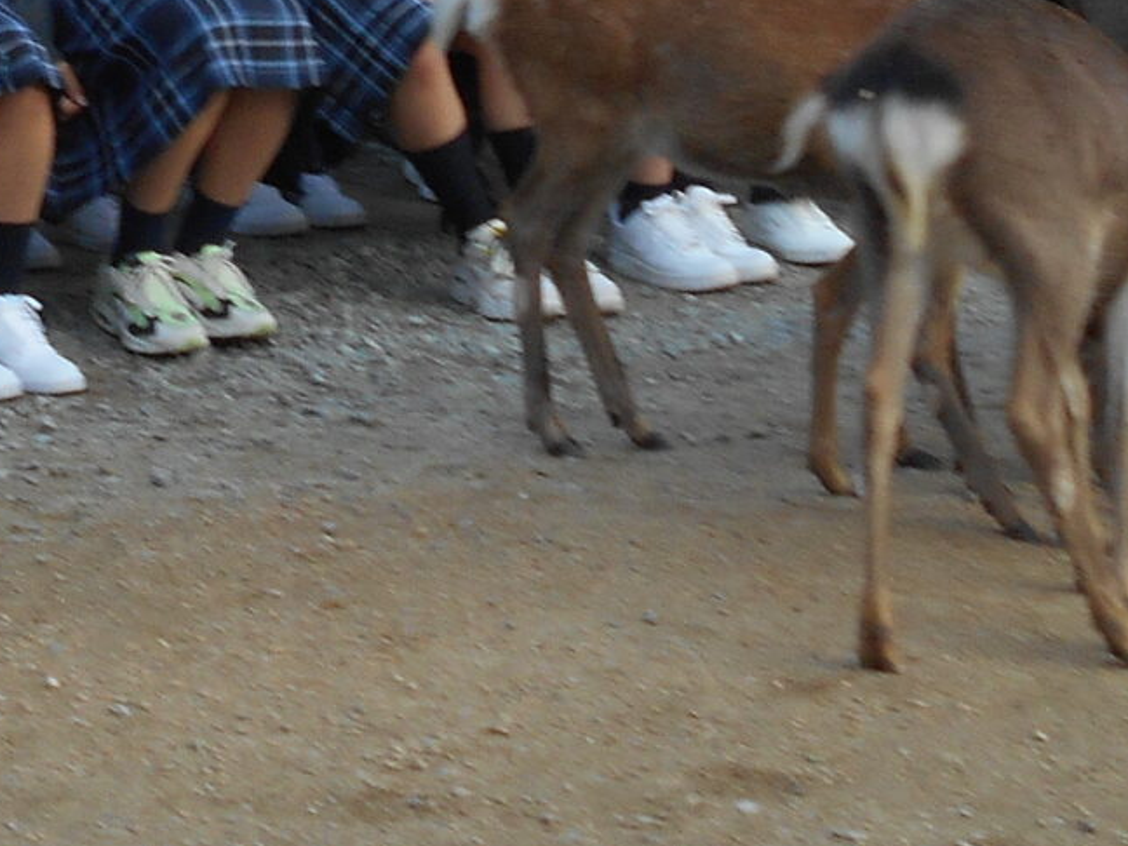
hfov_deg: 12.6
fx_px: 5018
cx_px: -82
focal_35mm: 154
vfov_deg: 9.5
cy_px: -200
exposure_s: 1/50
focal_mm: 6.7
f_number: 3.9
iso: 80
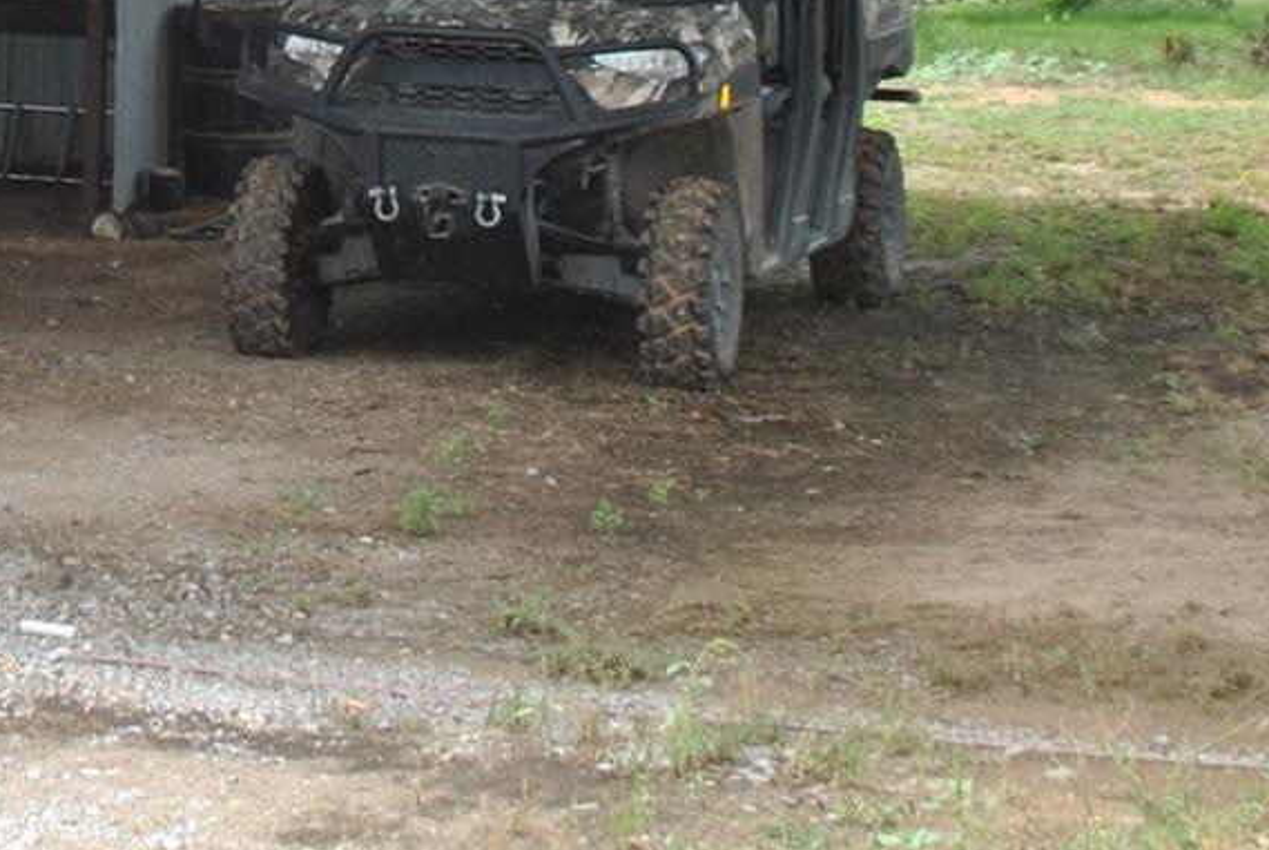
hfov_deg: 18.2
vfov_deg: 11.8
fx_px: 3812
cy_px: -620
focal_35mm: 108
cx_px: -154
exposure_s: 1/200
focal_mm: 20
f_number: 7.1
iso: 100
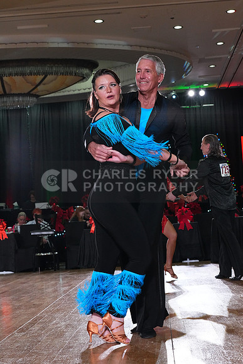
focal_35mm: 73
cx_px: 122
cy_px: 182
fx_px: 739
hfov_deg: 18.7
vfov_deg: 27.7
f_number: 8
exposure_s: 1/320
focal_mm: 73
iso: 6400
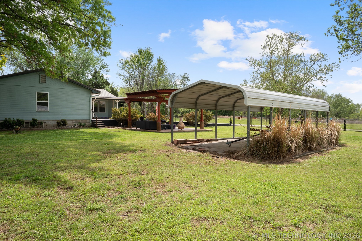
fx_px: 237
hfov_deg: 74.7
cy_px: 120
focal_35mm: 24
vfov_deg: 53.9
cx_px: 181
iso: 200
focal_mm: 23.6
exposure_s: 1/160
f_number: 9
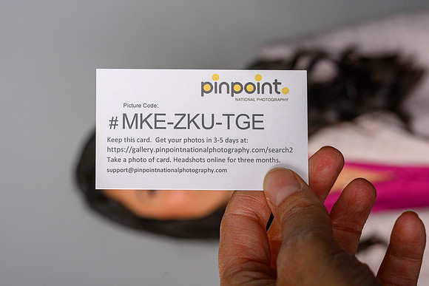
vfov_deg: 20.6
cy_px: 162
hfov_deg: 30.4
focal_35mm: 66
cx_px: 190
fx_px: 789
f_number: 8
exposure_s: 1/200
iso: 200
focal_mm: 50
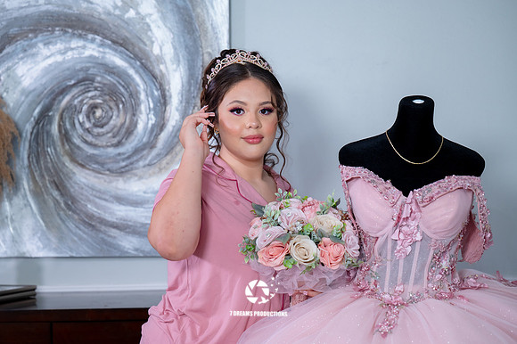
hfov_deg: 26.2
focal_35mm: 77
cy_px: 172
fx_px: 1110
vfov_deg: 17.6
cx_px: 252
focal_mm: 74
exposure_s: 1/100
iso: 1250
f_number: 3.5
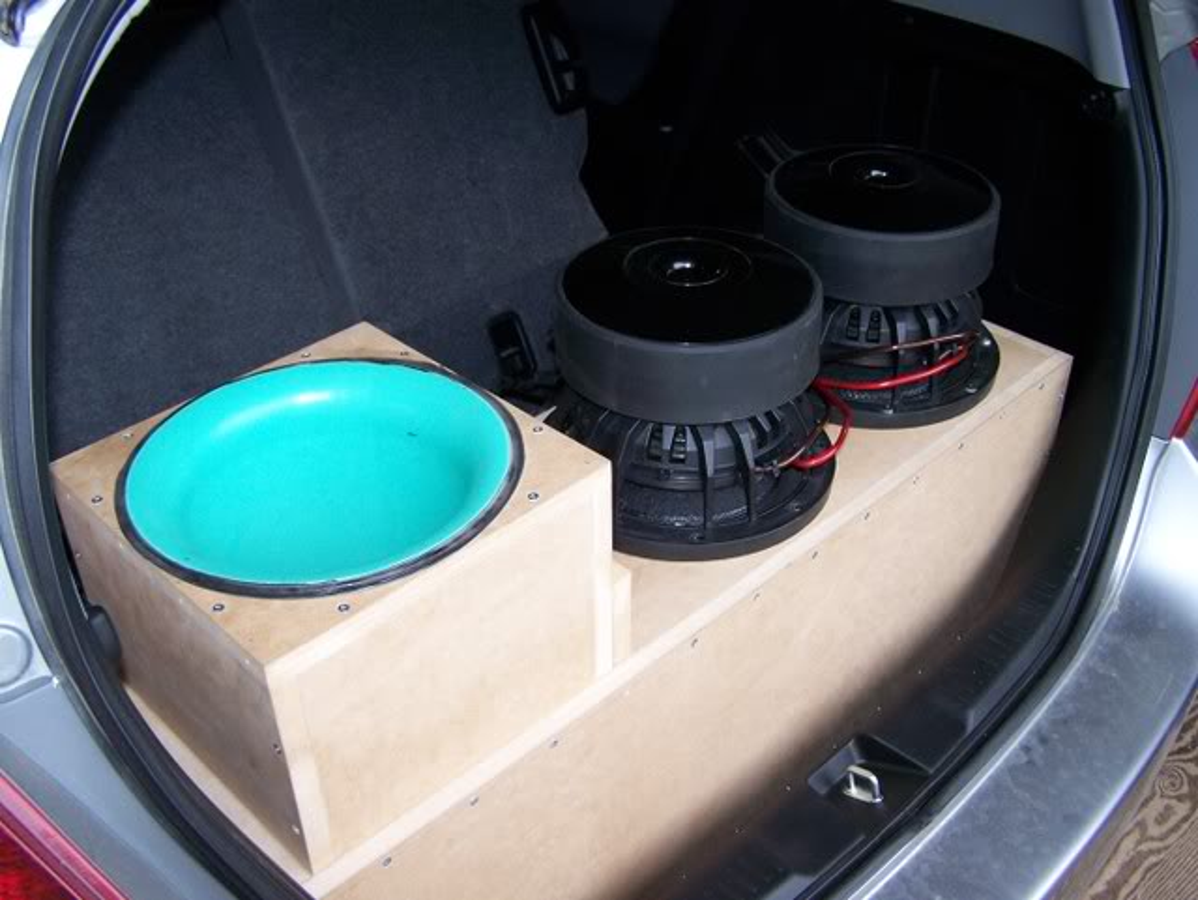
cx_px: 599
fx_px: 1316
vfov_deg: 37.8
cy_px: 450
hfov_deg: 48.9
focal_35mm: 38
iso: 160
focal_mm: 6.3
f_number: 2.8
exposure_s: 1/60
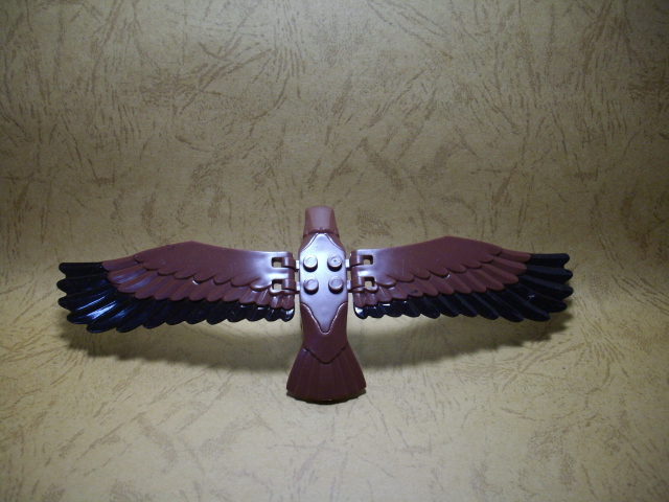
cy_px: 251
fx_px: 715
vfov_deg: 38.7
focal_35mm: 37
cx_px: 334
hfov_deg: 50.1
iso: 160
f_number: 2.8
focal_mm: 6.2
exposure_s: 1/50
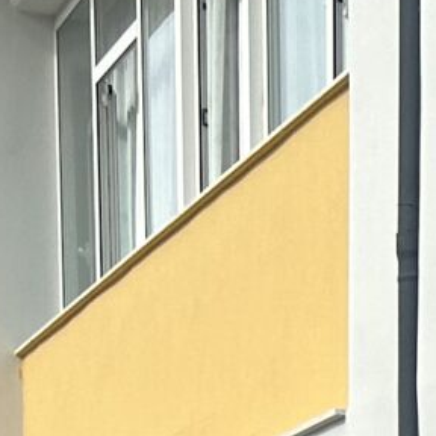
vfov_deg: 7.2
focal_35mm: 204
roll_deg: -2.5
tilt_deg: -10.3
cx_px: 975
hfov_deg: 8.0
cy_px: 1481
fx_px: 2907
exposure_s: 1/3831
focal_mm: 5.7
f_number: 1.5
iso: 50
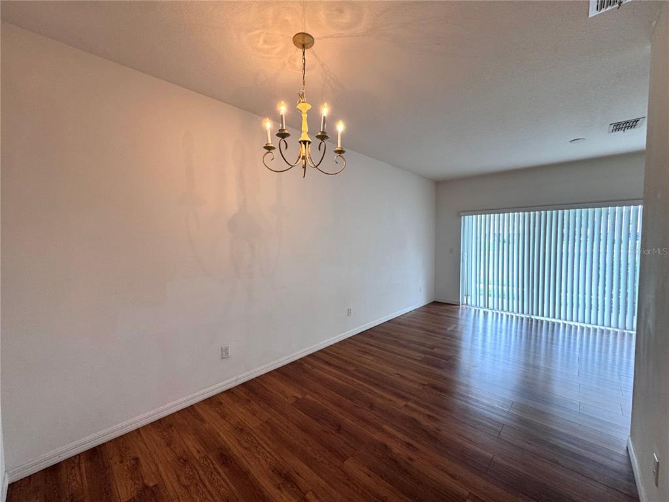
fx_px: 271
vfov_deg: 85.7
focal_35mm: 14
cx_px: 334
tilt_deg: -4.0
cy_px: 251
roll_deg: +0.2
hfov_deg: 102.1
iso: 160
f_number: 2.2
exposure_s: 1/120
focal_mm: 2.22
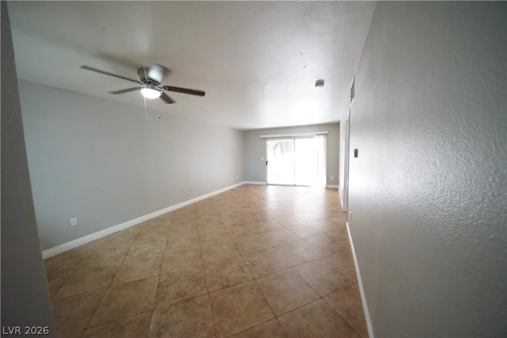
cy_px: 169
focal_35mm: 12
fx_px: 169
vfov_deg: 90.0
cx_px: 254
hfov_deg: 112.6
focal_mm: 12
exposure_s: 1/80
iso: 10000
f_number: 9
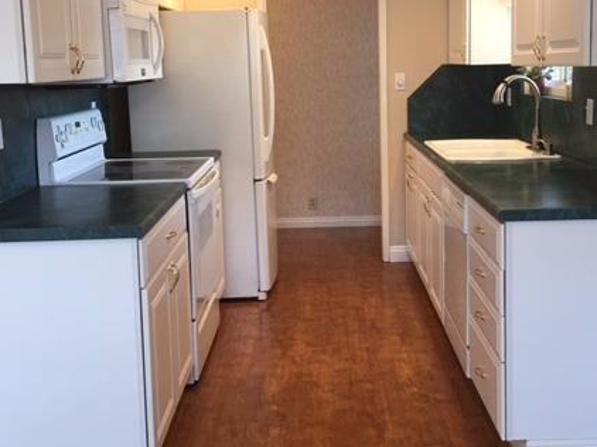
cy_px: 167
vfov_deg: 32.7
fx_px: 758
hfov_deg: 42.9
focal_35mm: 44
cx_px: 337
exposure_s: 1/15
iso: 32
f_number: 2.2
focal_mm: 4.15
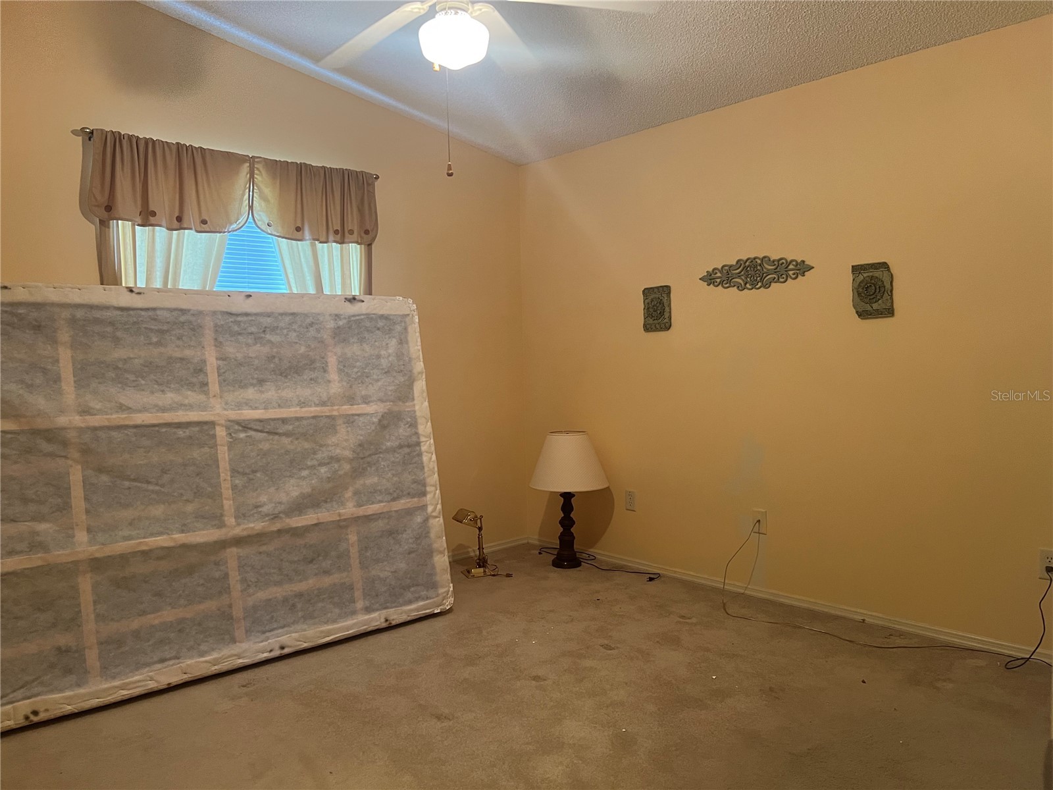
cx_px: 526
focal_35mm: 26
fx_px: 791
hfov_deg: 67.3
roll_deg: +1.6
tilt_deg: -3.8
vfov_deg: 53.1
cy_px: 395
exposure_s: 1/60
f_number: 1.5
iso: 500
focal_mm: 5.7
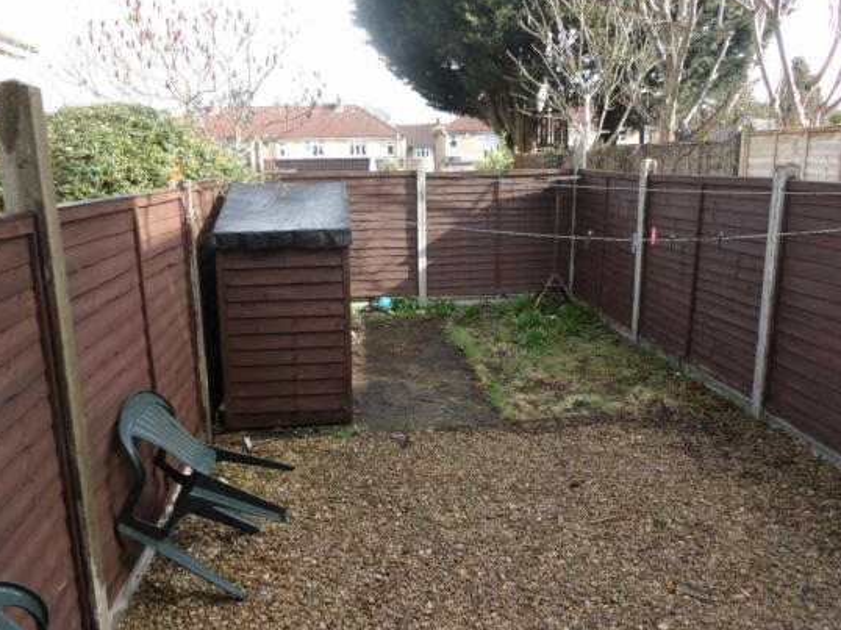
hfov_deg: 67.3
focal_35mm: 26
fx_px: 631
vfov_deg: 53.0
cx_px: 421
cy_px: 298
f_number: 4.1
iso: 100
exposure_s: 1/168
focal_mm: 4.3
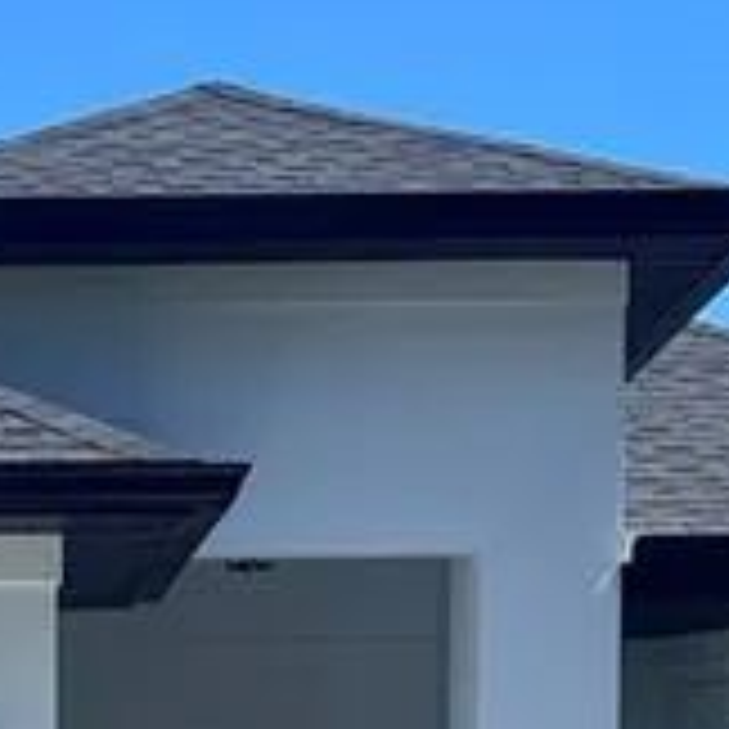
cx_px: -176
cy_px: 1206
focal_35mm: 145
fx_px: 3455
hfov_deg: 11.8
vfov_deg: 11.4
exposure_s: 1/3831
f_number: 1.5
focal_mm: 5.7
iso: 50
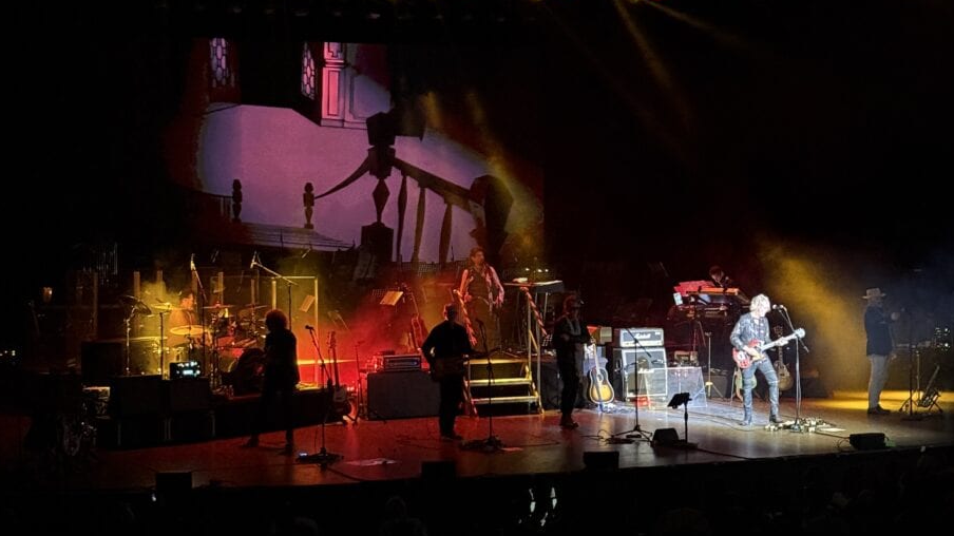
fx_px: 1998
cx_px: 529
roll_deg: +0.6
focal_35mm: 79
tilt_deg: -0.7
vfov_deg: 15.3
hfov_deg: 26.8
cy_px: 222
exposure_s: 1/22
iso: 640
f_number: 1.78
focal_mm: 6.76
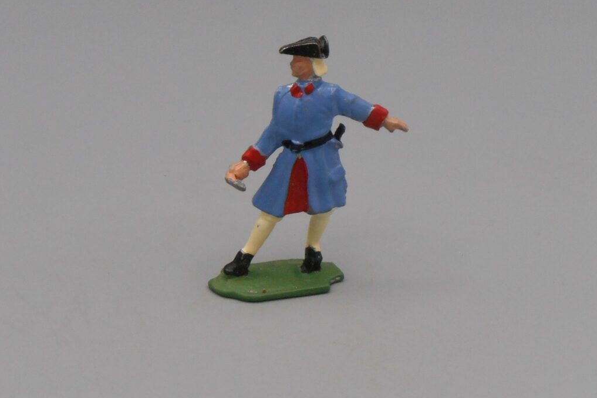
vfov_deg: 12.5
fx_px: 1824
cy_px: 177
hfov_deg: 18.6
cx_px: 300
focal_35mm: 110
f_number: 5.1
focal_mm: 18.8
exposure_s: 1/250
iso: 250
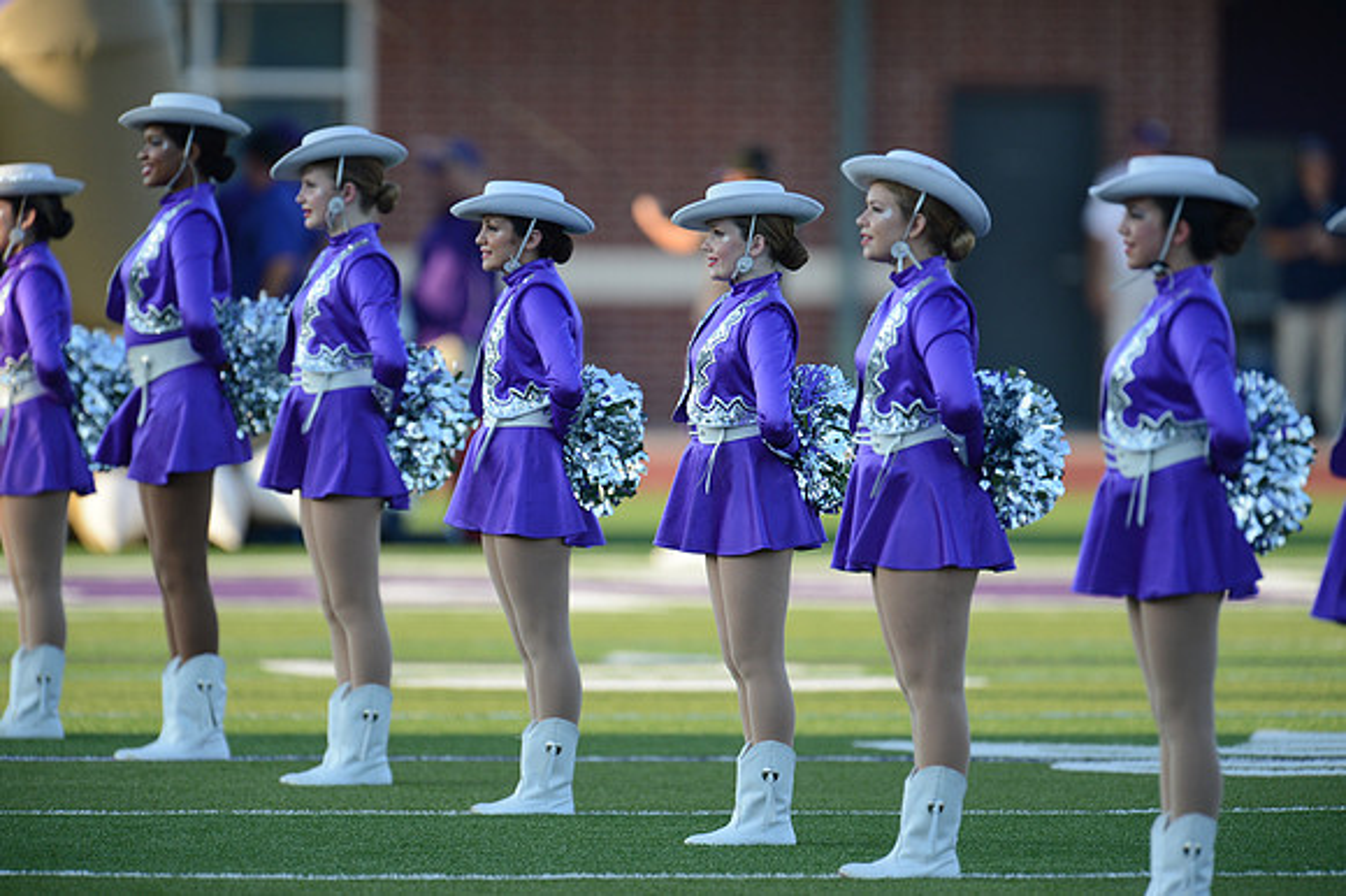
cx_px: 673
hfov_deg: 3.8
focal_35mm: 550
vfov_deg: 2.5
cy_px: 448
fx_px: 20551
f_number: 4
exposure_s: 1/1600
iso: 800
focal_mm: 550
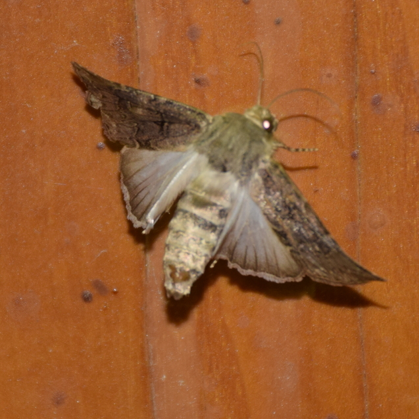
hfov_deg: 6.5
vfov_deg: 6.5
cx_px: 187
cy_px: 210
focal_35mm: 269
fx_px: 3684
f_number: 5.6
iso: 320
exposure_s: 1/200
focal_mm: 140
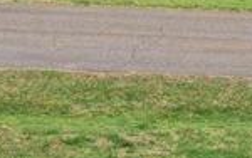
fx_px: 1698
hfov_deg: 8.5
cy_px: -13
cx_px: 195
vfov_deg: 5.3
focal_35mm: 247
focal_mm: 19.35
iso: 100
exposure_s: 1/240
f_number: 2.8
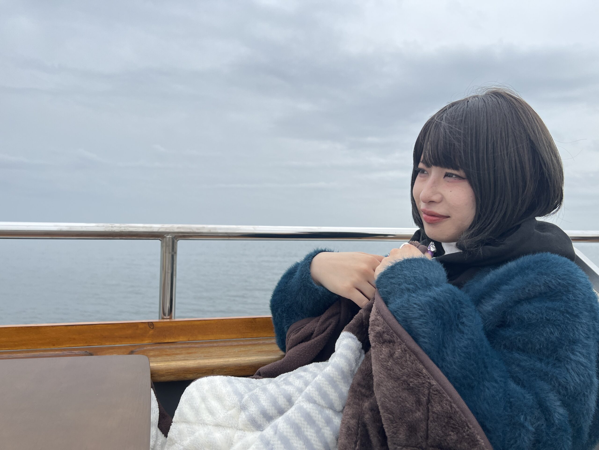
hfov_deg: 67.3
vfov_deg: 53.1
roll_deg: -1.5
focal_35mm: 26
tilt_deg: +1.2
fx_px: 450
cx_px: 300
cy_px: 225
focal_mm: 5.7
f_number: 1.5
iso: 50
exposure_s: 1/3257
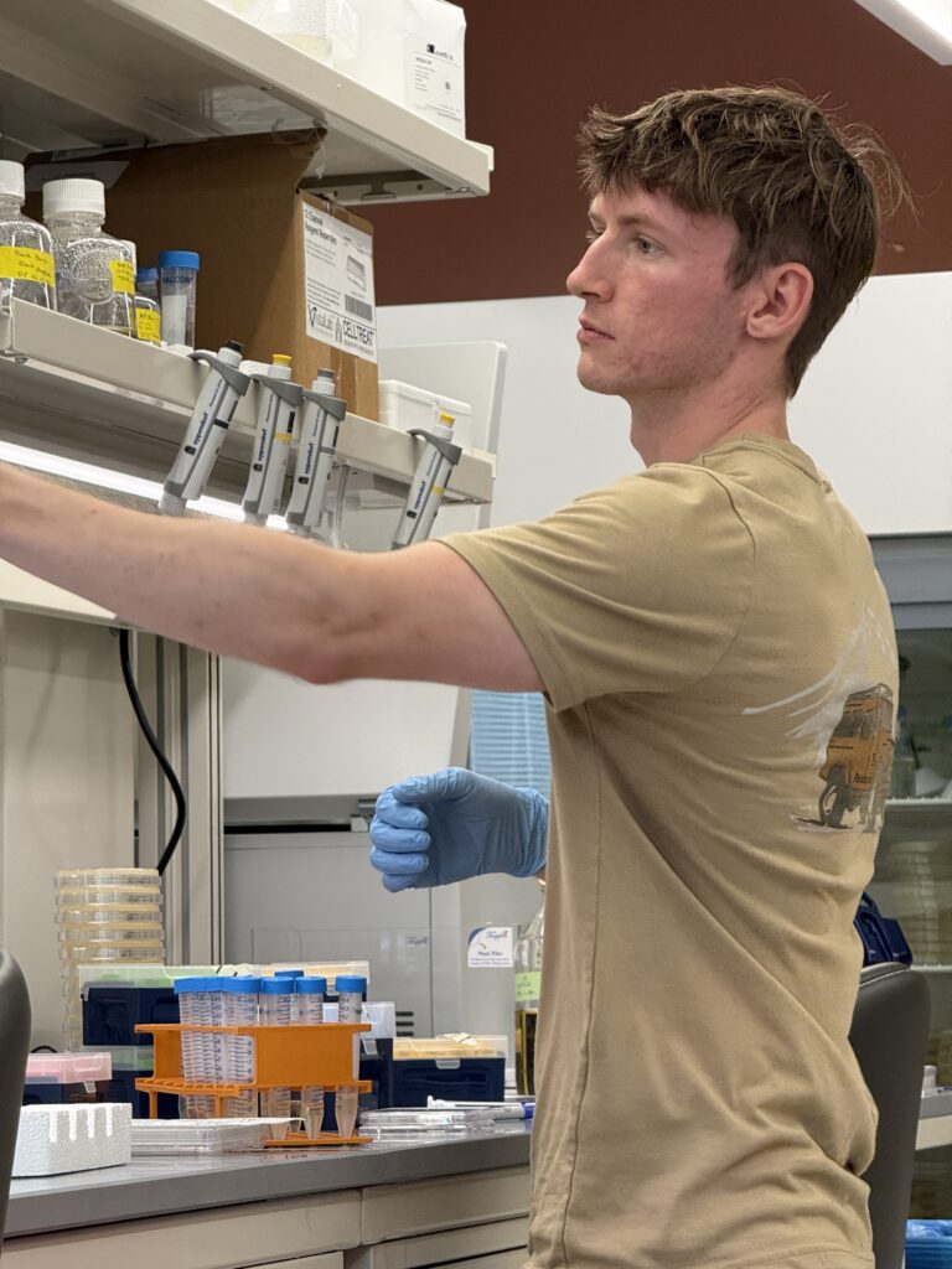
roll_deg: +0.6
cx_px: 476
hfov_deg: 12.3
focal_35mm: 120
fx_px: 4400
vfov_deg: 16.4
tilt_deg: +5.0
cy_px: 634
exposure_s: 1/99
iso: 100
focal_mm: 15.66
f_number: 2.8
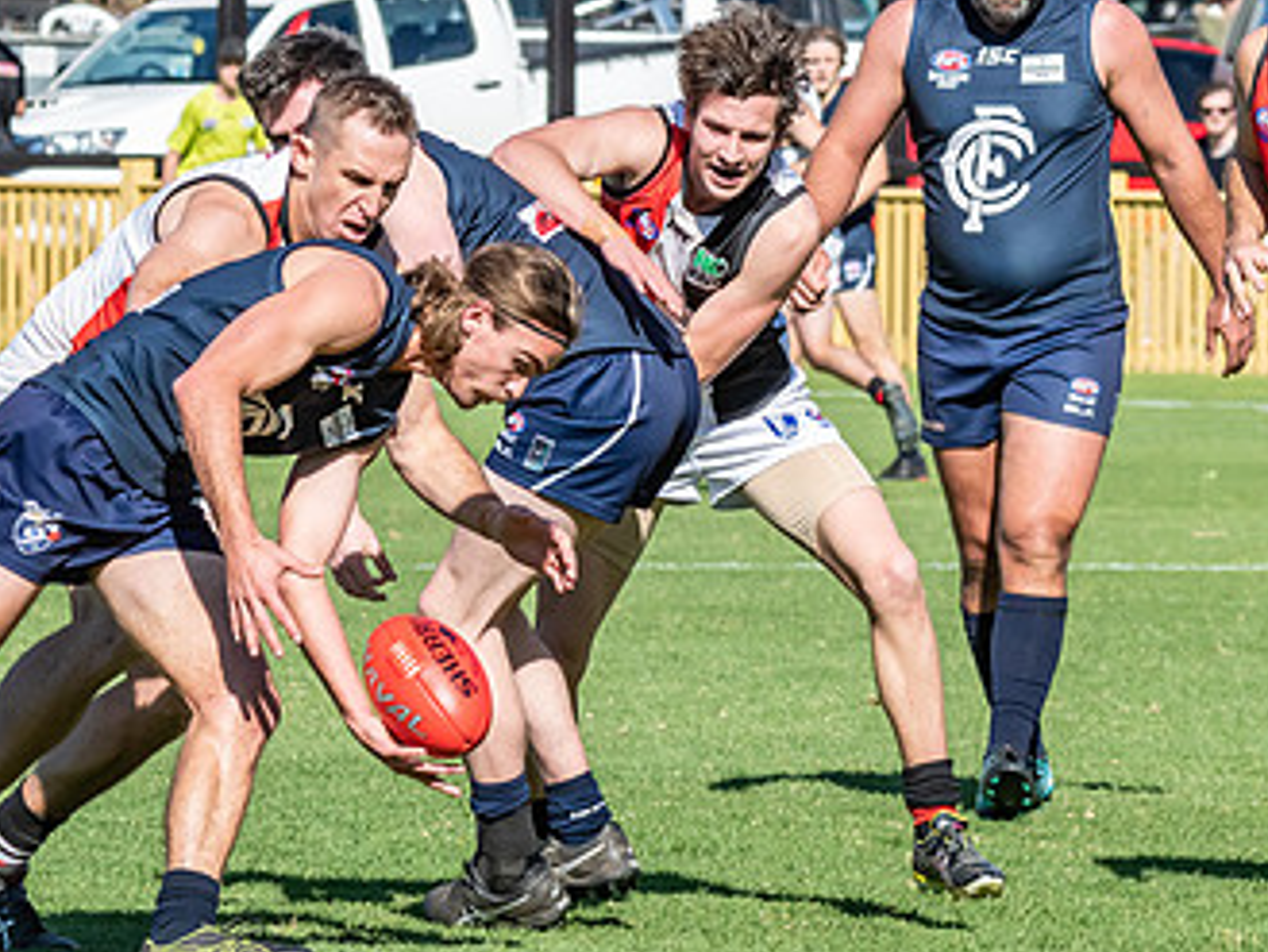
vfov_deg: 2.9
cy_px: 349
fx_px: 18945
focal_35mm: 517
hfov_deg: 3.8
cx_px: 674
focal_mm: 200
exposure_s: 1/2500
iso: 800
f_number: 10
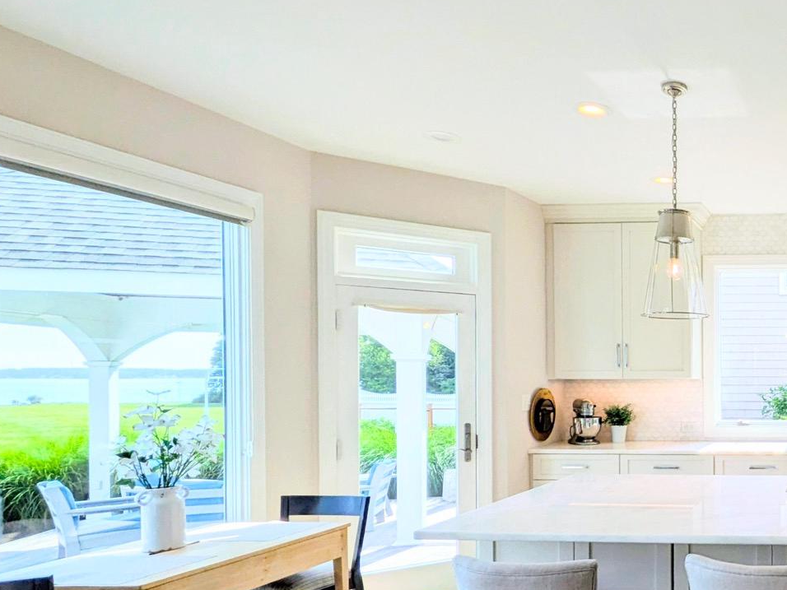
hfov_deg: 47.6
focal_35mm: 30
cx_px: 818
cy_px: 374
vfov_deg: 46.3
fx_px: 682
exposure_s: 1/883
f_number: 2.2
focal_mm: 1.85
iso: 65
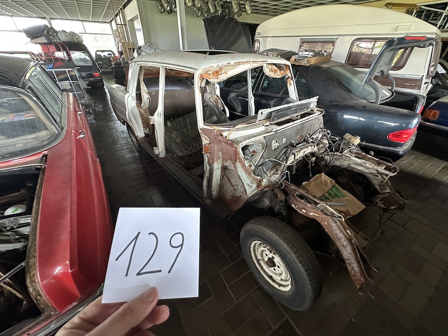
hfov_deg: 102.1
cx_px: 224
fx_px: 181
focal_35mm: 14
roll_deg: -0.4
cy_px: 168
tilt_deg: -35.1
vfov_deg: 85.7
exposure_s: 1/60
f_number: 2.2
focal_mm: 2.22
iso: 500
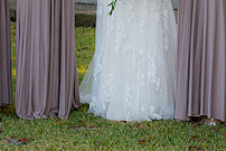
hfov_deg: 8.7
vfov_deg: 5.8
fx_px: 1476
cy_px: -25
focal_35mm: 235
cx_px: 161
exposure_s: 1/400
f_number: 6.3
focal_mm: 82
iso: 1250
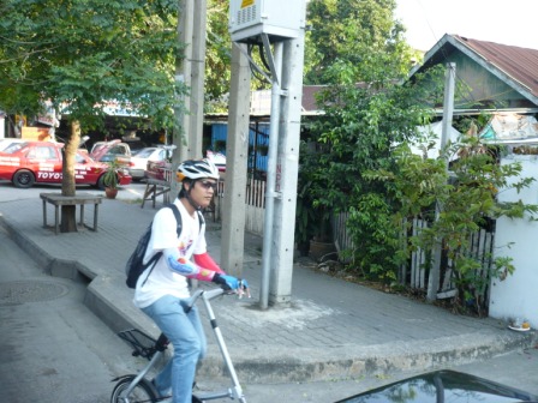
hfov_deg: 52.6
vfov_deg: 40.7
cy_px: 202
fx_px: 544
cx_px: 269
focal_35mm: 35
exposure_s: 1/125
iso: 100
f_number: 2.8
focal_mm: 5.8
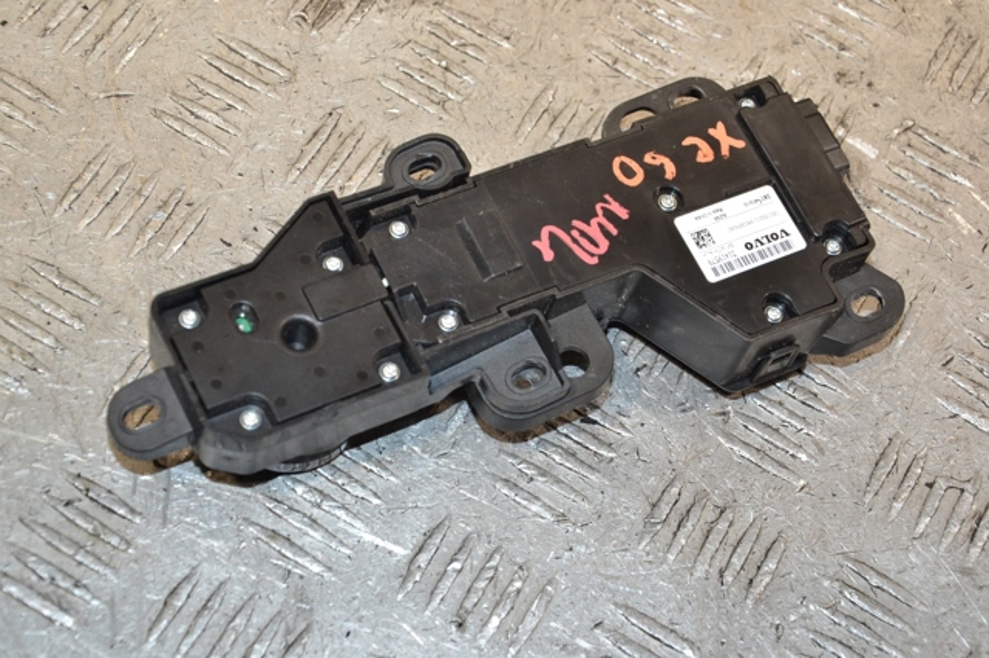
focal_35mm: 75
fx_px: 2059
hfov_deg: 27.0
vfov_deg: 18.2
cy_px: 329
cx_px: 494
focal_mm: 50
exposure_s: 1/200
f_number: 6.3
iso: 800
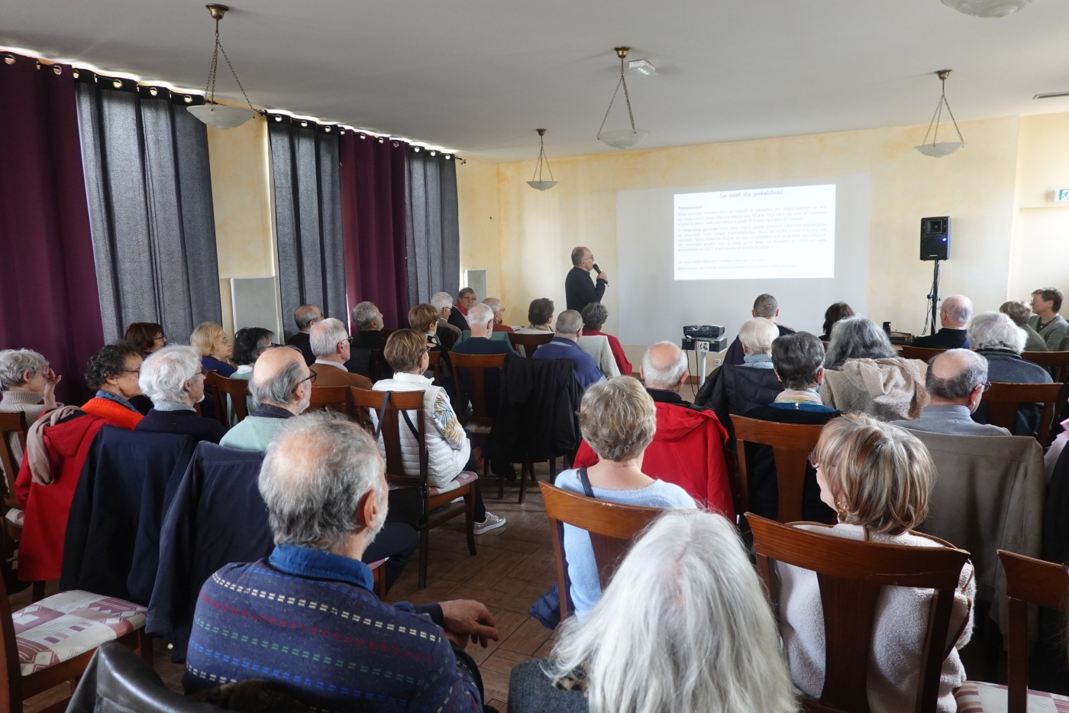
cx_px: 534
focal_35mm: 24
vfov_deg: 53.1
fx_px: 713
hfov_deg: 73.8
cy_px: 356
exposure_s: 1/30
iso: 640
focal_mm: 9
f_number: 2.8
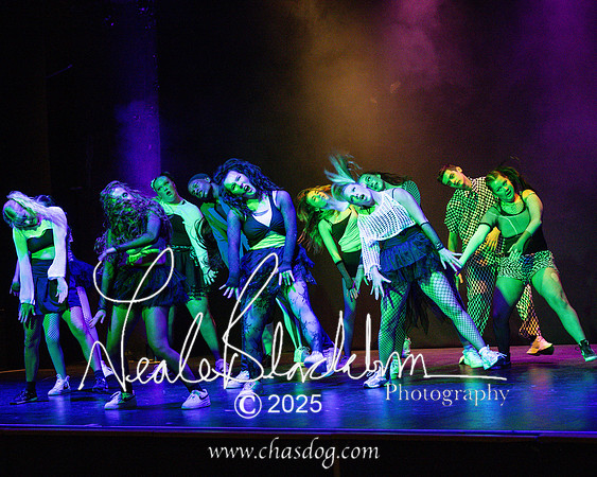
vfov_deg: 19.4
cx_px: 298
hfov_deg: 24.2
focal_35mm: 79
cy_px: 239
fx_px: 1393
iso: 1250
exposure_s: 1/250
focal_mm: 70
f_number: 4
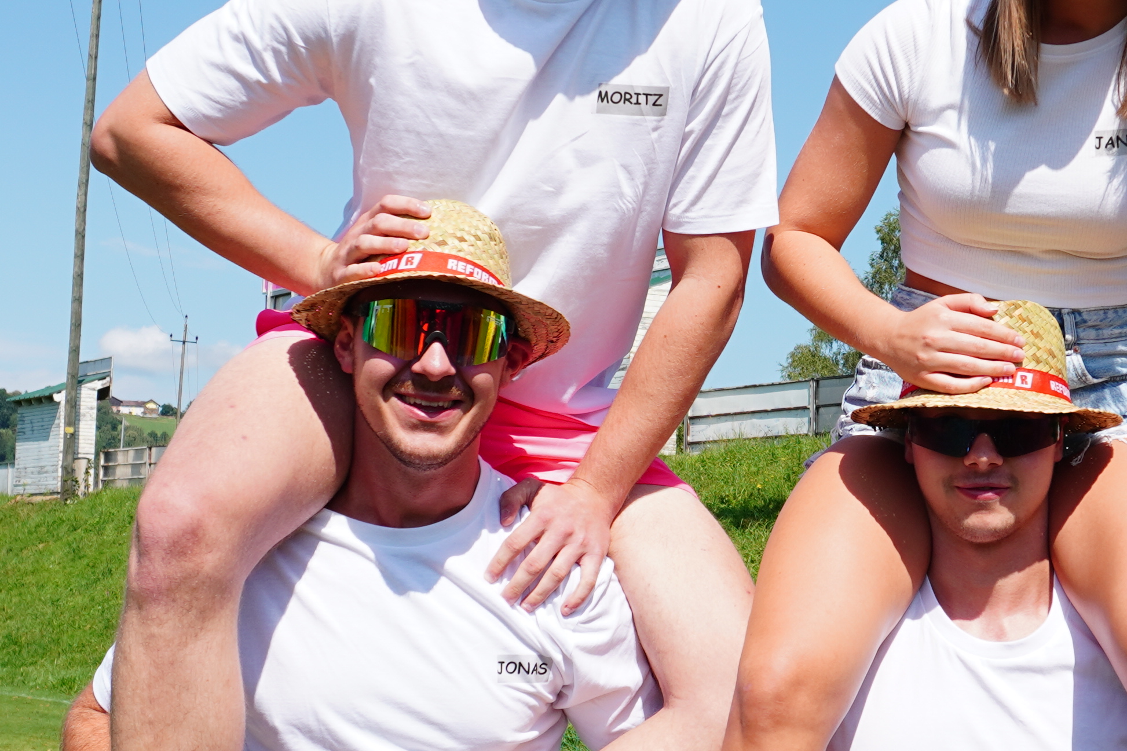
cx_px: 778
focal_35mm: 74
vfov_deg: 18.4
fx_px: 2316
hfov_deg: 27.1
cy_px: 342
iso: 100
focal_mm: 16
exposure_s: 1/640
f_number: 5.6
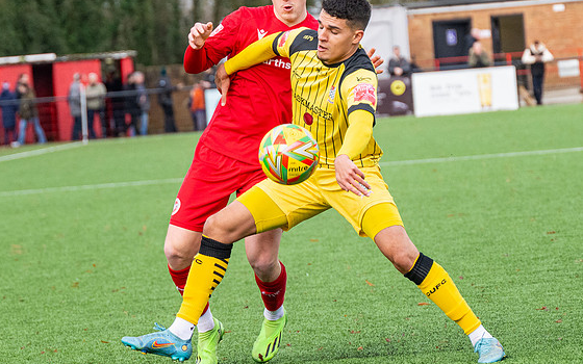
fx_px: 4322
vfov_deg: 4.8
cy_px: 67
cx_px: 329
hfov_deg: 7.7
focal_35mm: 272
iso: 800
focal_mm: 110
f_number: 4
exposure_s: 1/1600
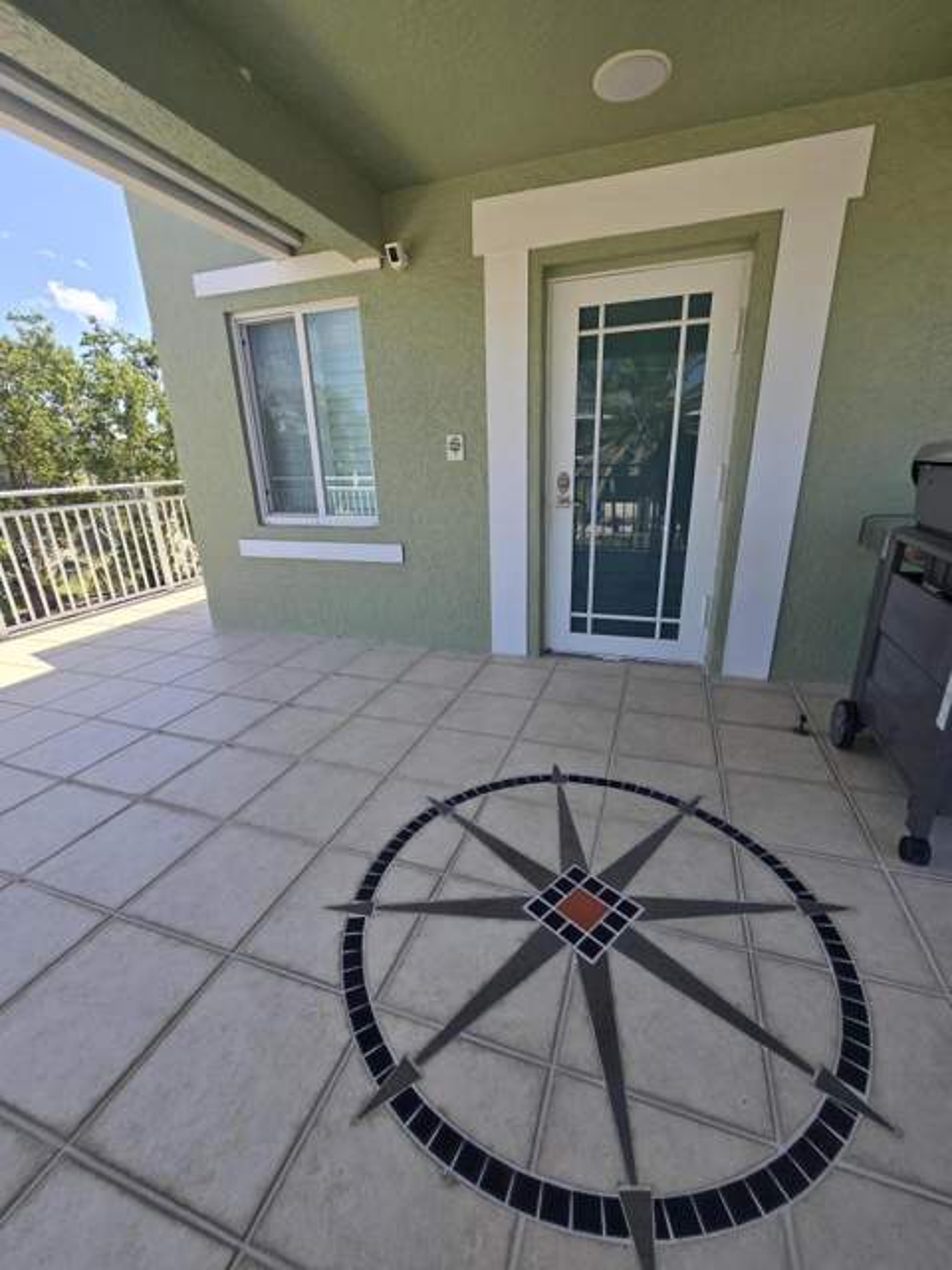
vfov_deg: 106.2
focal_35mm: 13
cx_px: 476
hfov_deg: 89.9
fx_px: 477
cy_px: 635
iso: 50
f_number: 2.2
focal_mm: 2.2
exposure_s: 1/823
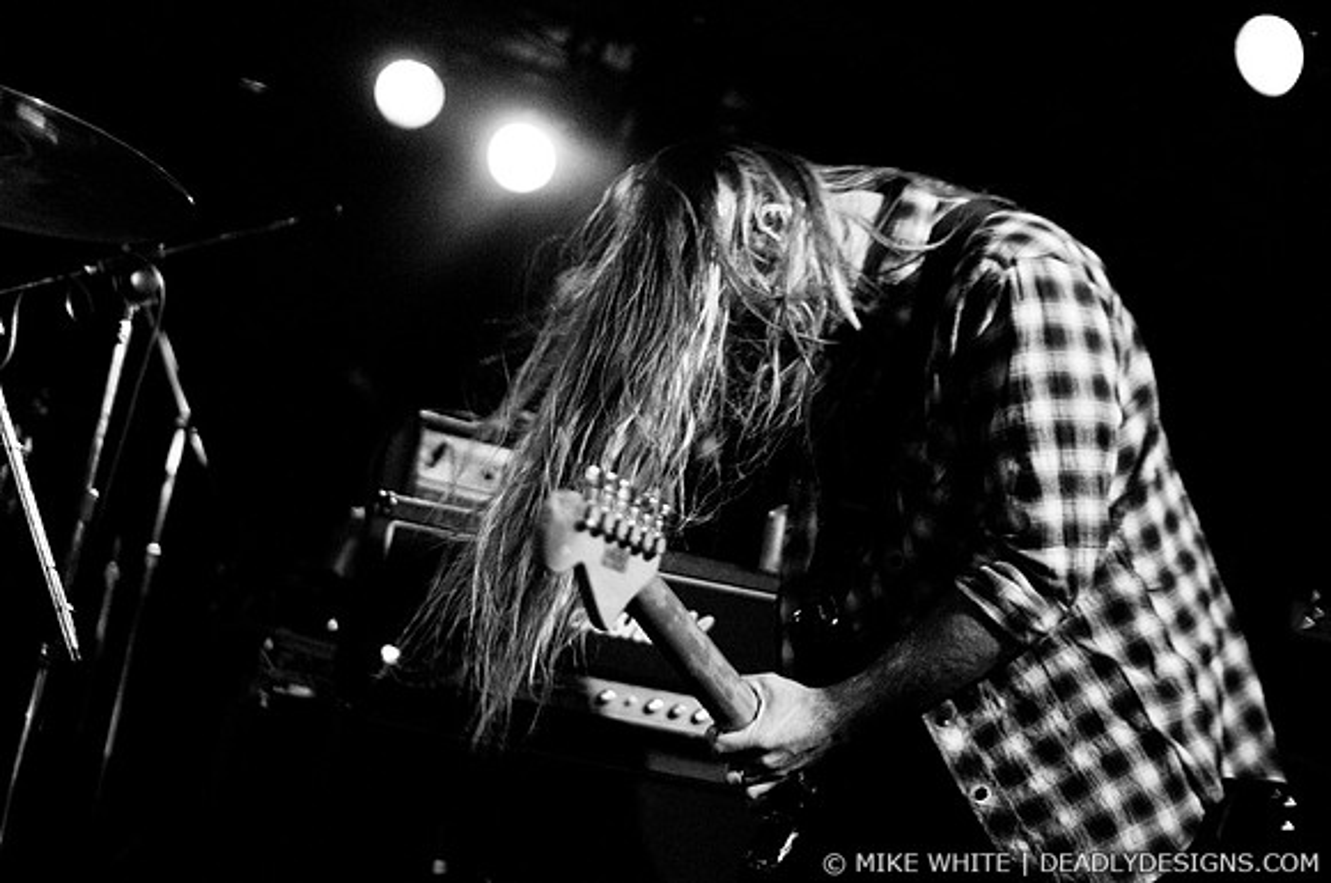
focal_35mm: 45
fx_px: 1661
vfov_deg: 29.8
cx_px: 666
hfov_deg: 43.7
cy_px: 442
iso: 1000
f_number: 1.8
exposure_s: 1/50
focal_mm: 30
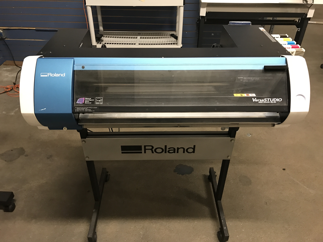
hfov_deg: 63.4
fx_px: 261
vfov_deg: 49.7
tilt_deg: -35.7
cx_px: 162
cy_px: 121
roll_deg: -0.5
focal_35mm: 28
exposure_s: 1/9
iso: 100
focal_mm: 3.99
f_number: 1.8
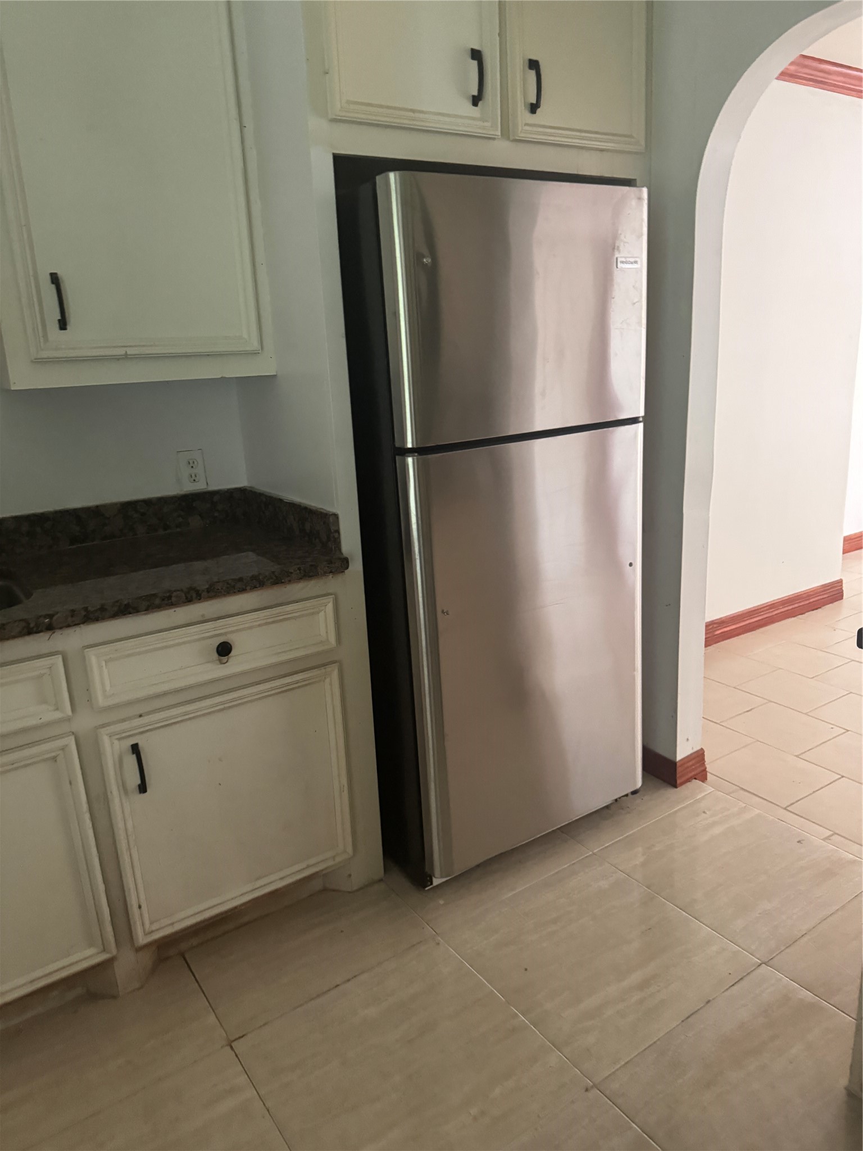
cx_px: 432
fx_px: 798
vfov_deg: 71.6
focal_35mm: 24
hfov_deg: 56.8
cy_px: 576
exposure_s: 1/47
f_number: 1.78
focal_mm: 6.76
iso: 800
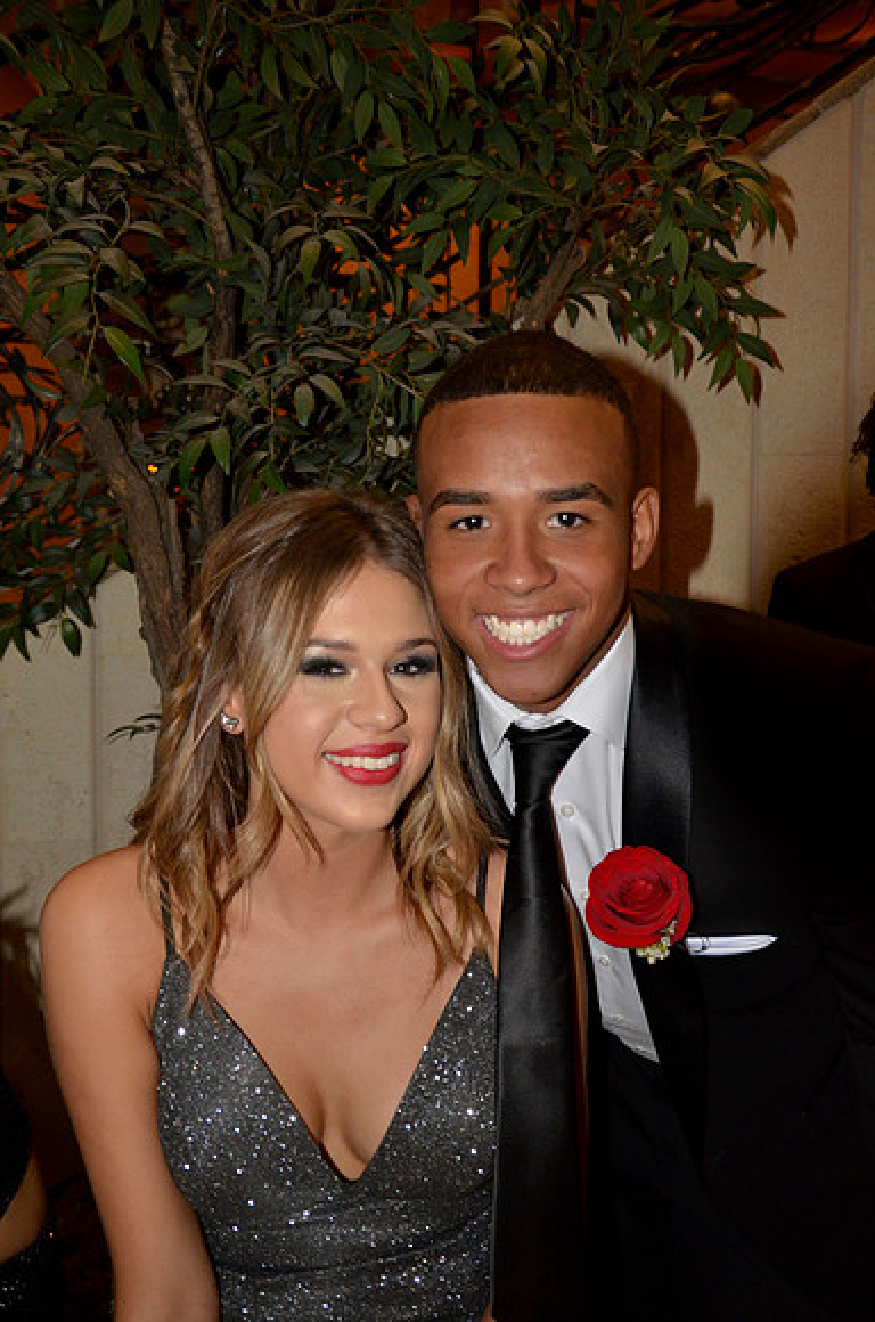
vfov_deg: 57.3
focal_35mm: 33
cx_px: 438
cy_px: 661
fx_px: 1209
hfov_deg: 39.8
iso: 800
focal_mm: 22
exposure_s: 1/30
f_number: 3.5
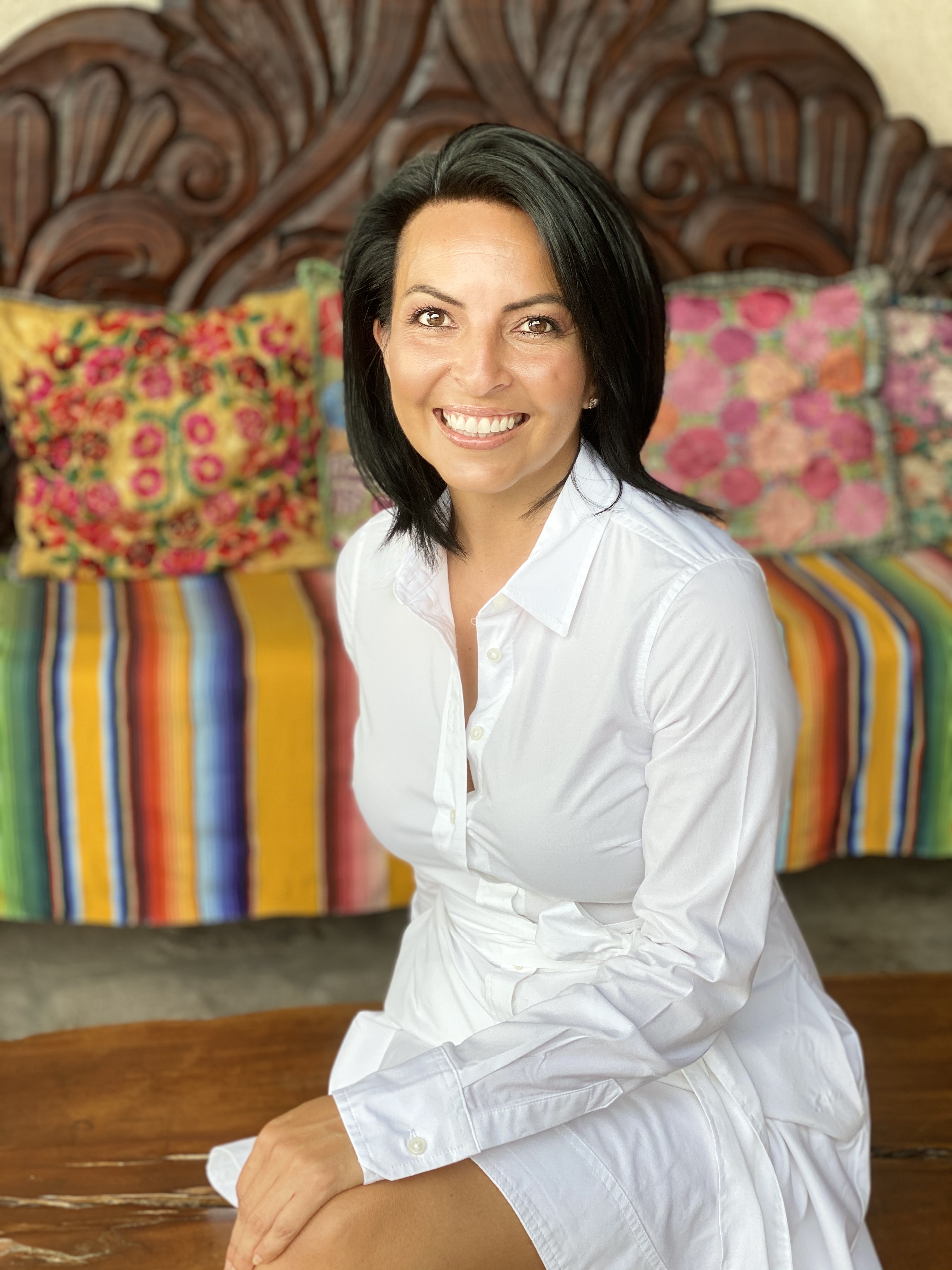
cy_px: 635
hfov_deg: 28.0
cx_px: 476
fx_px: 1907
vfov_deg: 36.8
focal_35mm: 52
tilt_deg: -16.4
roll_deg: +0.6
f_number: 2
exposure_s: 1/122
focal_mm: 6
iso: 40
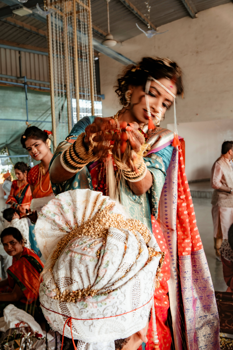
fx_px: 340
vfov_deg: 54.4
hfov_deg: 37.9
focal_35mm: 35
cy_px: 175
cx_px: 116
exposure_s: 1/15
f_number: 10
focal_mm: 35
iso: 125
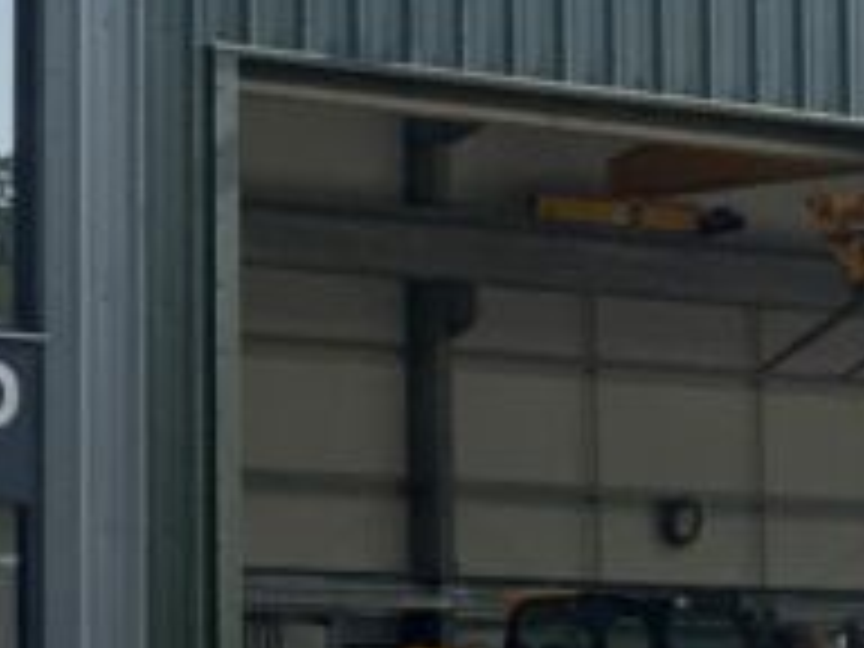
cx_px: -684
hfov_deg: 11.8
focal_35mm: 155
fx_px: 3869
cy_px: 302
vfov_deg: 9.6
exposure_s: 1/1848
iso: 16
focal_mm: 3
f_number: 1.8
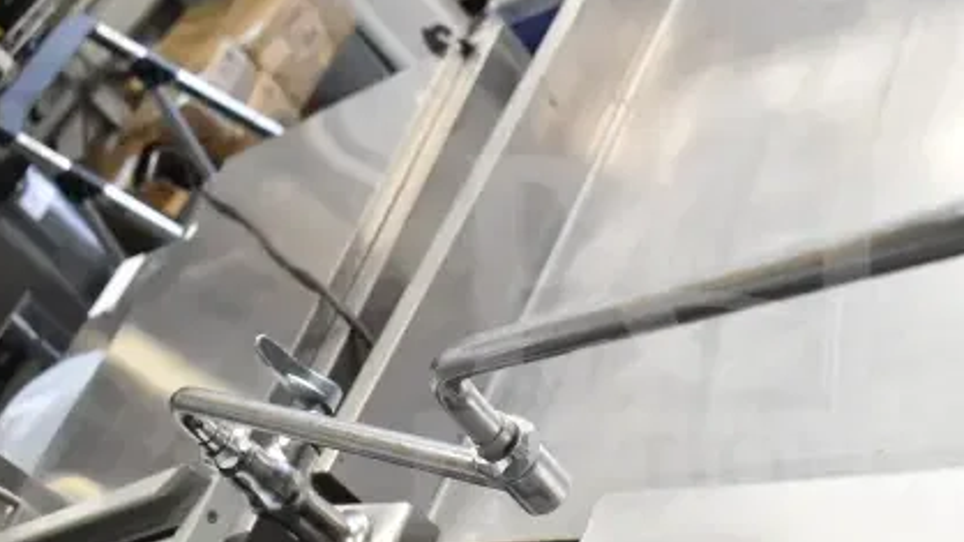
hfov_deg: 37.3
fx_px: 1406
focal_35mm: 55
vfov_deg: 21.8
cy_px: 338
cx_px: 671
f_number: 3.8
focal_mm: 24
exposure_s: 1/40
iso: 1250
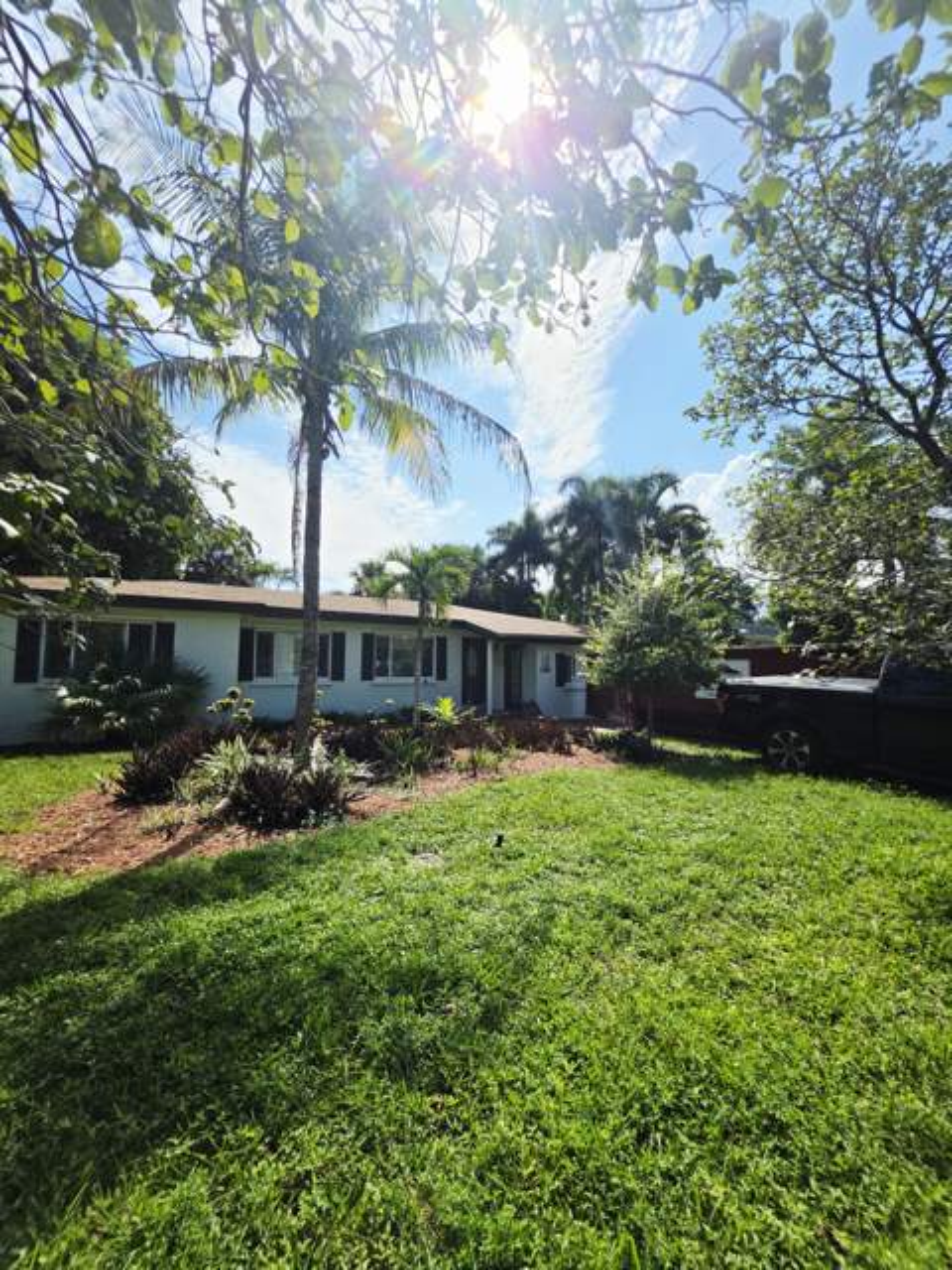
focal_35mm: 13
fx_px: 477
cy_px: 635
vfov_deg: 106.2
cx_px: 476
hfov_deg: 89.9
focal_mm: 2.2
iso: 32
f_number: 1.9
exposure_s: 1/5747
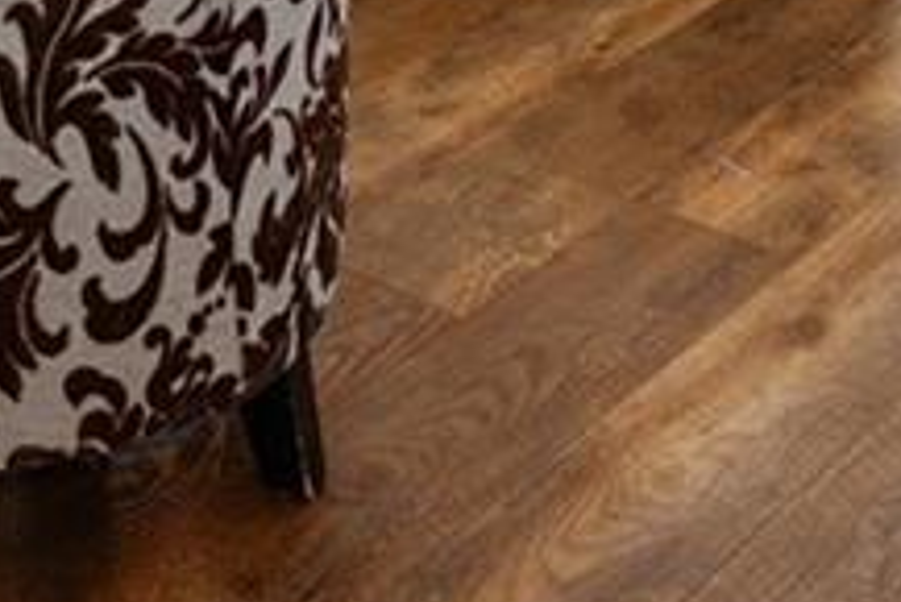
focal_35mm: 103
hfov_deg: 18.4
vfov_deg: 10.3
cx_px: -278
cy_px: -1104
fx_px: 2579
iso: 400
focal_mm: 14
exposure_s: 1/1.67
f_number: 7.1
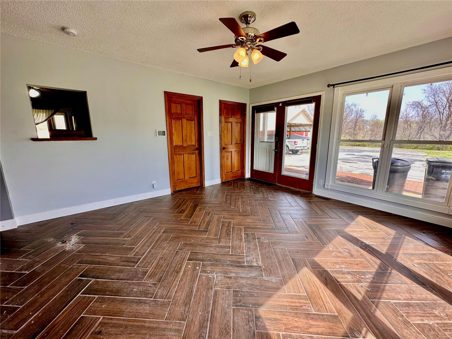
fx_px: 183
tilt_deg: -11.3
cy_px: 170
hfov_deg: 102.1
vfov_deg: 85.7
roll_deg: +0.1
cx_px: 226
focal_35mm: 14
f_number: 2.2
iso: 50
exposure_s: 1/120
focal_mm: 2.22
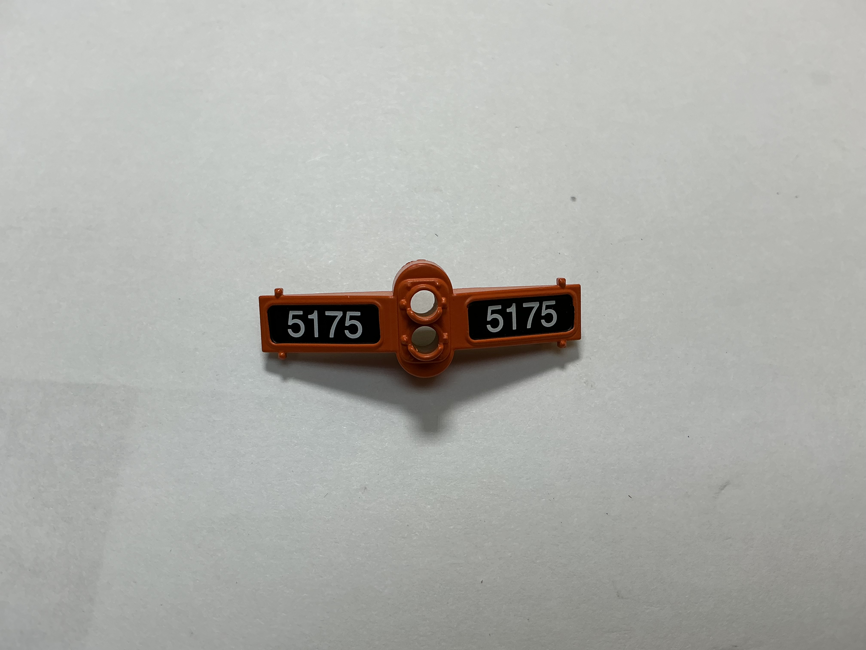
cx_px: 433
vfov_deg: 48.2
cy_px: 325
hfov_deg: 61.7
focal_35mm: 29
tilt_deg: -62.5
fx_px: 726
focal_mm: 3
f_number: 1.8
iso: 20
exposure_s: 1/243
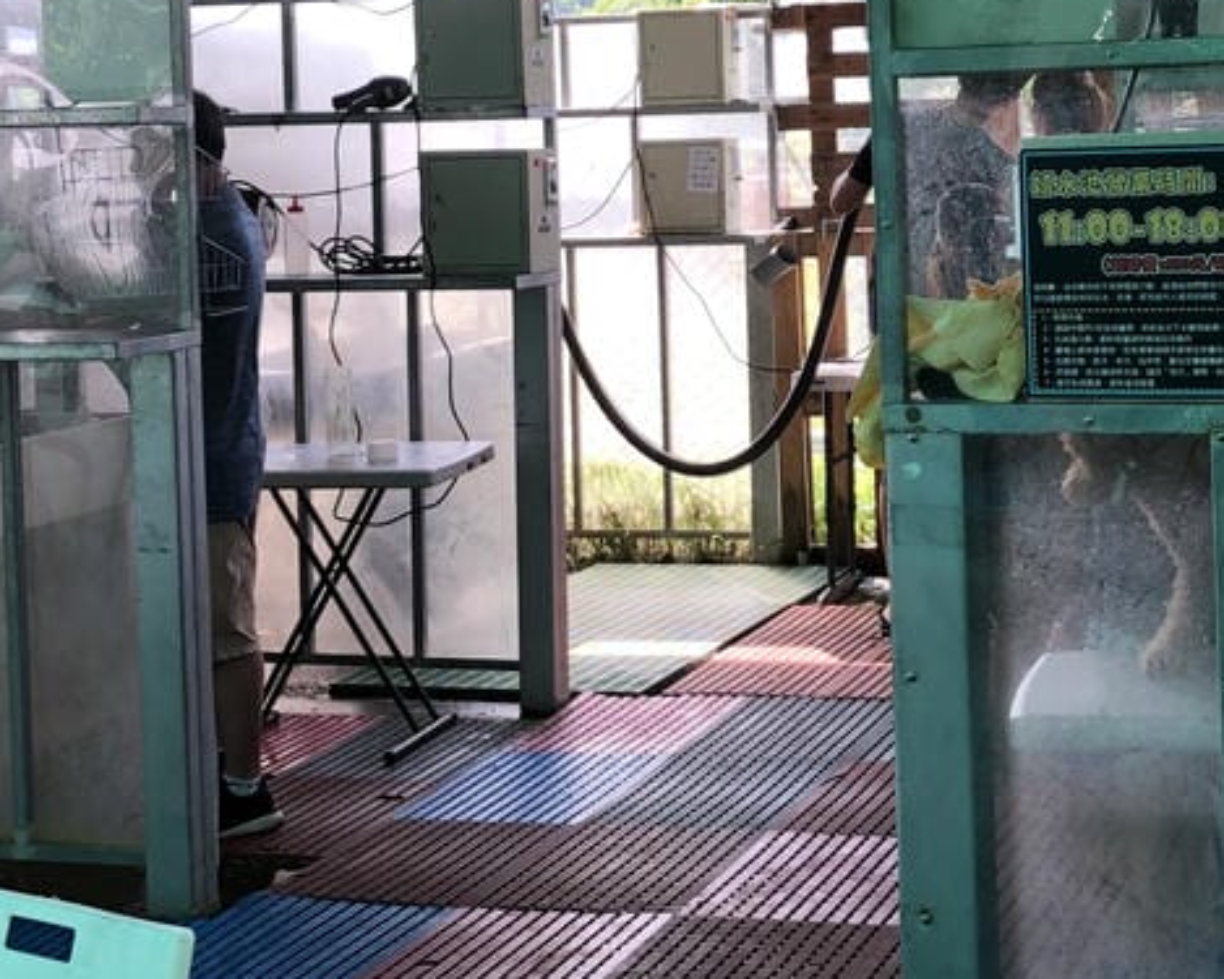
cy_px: 217
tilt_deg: -2.7
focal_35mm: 70
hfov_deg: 26.8
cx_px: 916
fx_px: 2535
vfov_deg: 21.6
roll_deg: +2.6
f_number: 1.8
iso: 40
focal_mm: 3.99
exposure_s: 1/120
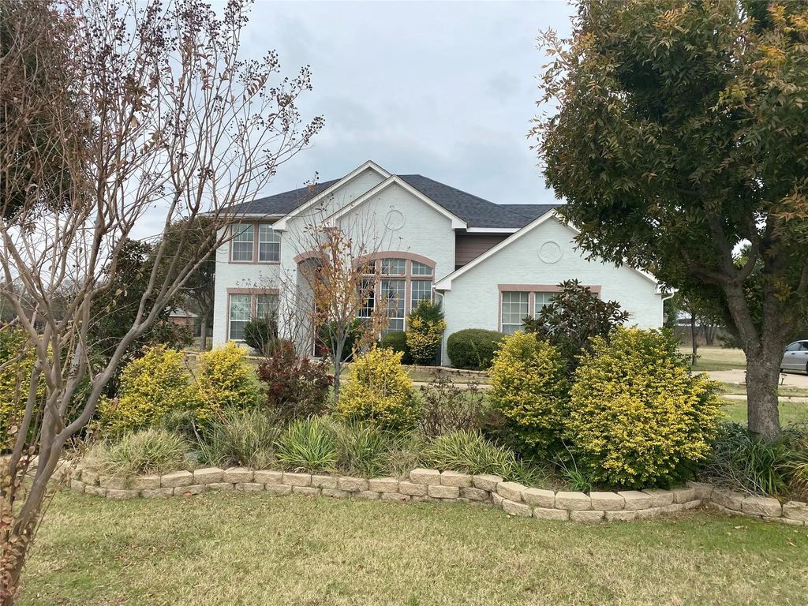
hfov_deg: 67.3
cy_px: 303
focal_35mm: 26
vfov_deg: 53.1
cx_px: 404
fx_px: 607
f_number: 1.8
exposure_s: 1/1754
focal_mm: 4.25
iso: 32
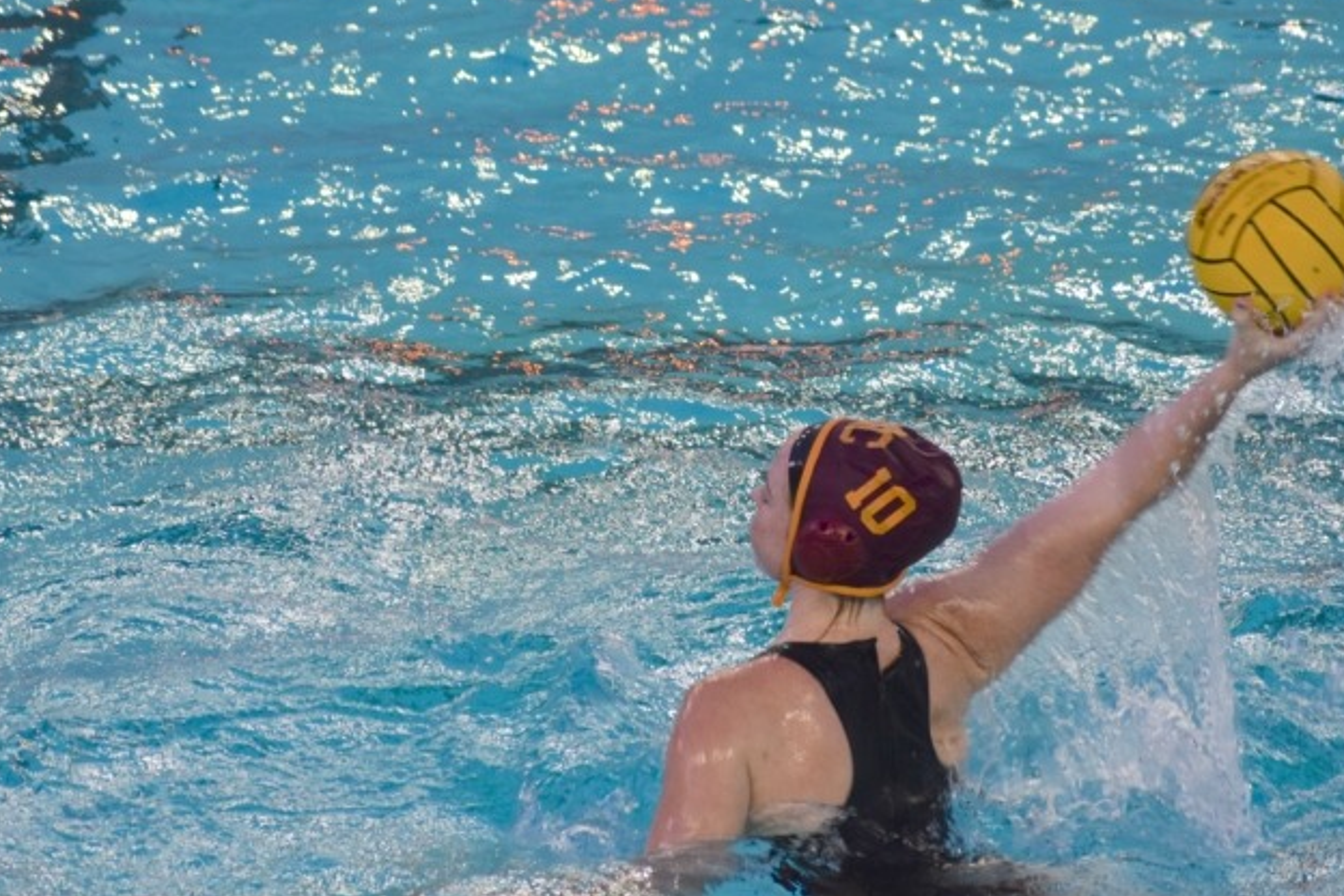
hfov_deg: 4.6
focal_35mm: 446
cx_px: 605
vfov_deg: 3.1
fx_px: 16649
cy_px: 432
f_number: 5.3
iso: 450
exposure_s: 1/200
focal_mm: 180
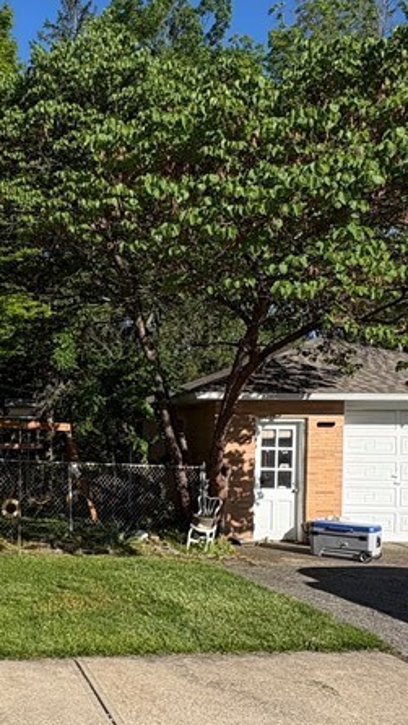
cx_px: 15
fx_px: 673
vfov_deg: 56.2
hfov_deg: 31.6
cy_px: 437
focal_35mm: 35
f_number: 2.2
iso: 50
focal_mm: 2.22
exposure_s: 1/1236
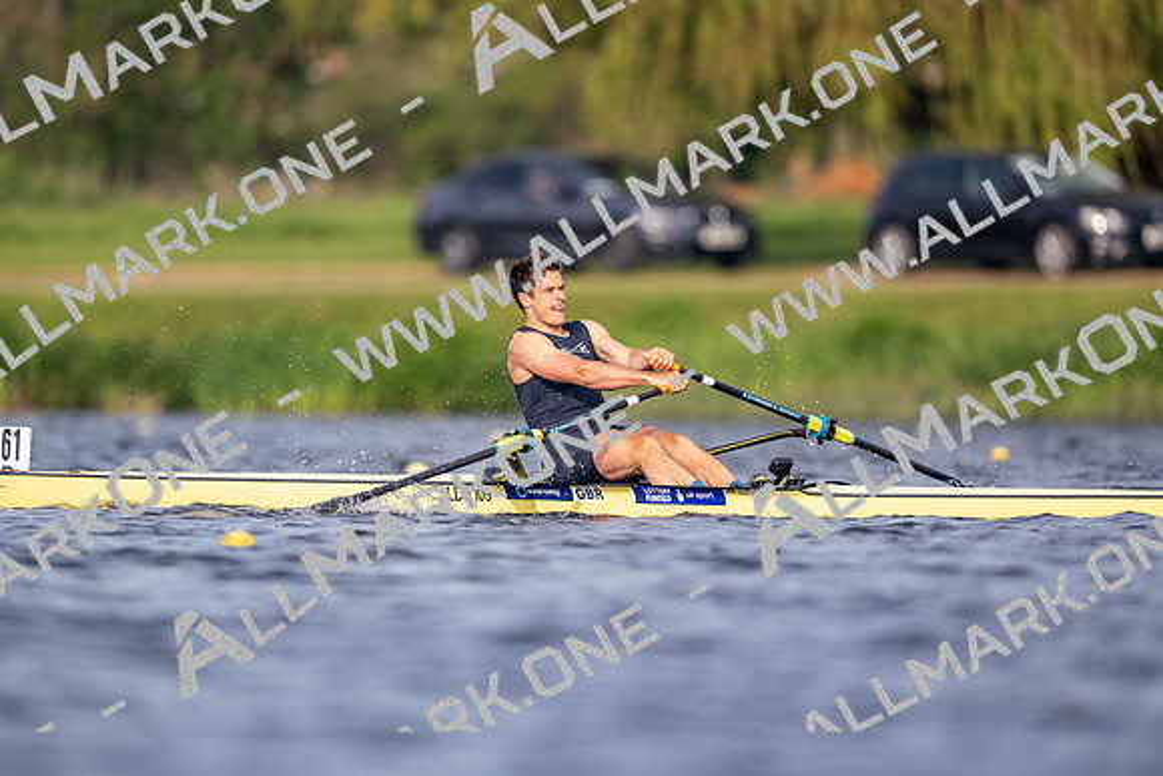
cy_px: 388
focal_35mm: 600
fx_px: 19387
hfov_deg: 3.4
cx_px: 582
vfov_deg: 2.3
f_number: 4
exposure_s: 1/2500
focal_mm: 600
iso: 360
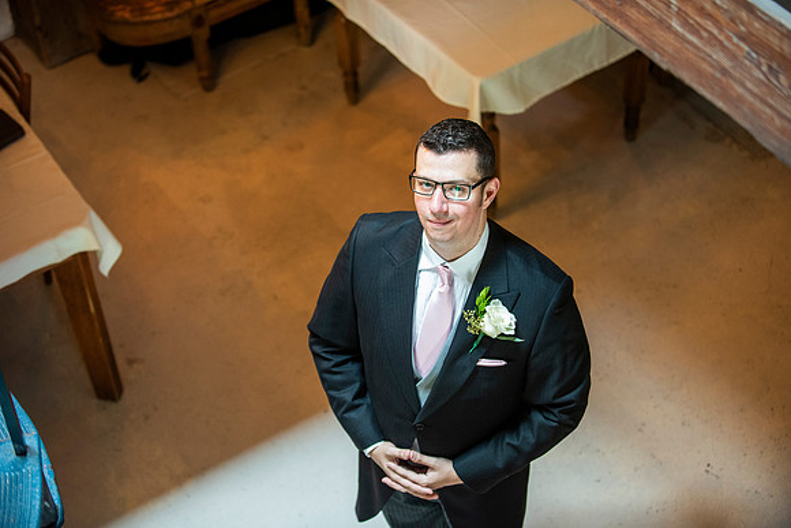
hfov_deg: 28.8
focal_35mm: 70
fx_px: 1538
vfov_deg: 19.5
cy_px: 264
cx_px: 396
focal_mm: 70
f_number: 2.8
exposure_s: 1/60
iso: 1600
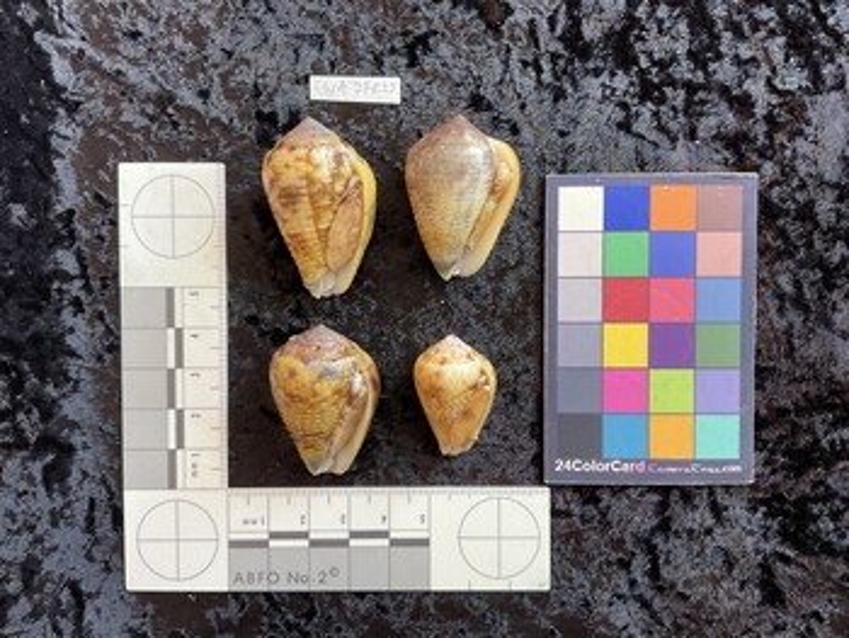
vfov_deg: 48.3
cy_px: 319
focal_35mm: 29
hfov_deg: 61.6
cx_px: 424
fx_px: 712
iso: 64
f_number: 1.8
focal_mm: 3
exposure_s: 1/120
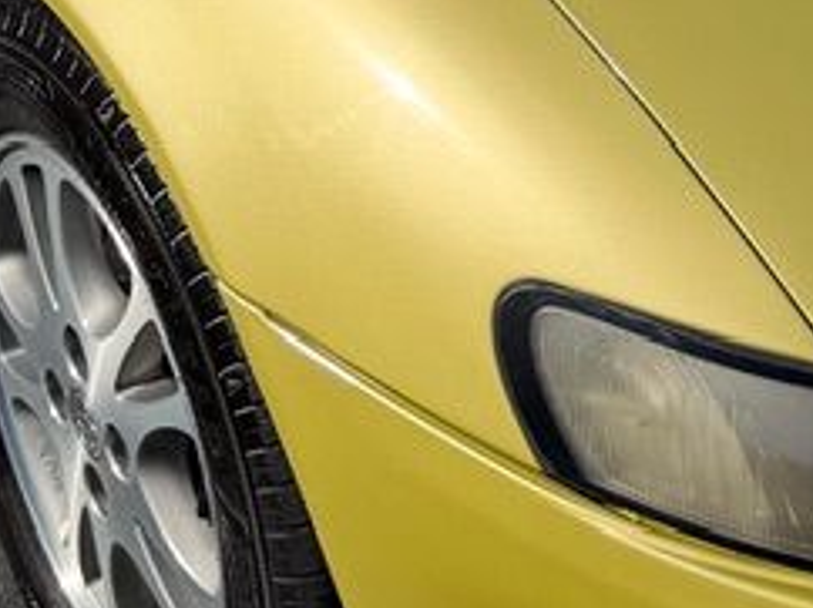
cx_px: 574
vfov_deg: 10.8
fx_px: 2980
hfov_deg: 15.5
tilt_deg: -22.3
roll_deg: -0.5
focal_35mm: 127
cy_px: -541
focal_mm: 6.76
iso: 80
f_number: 1.78
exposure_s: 1/7353
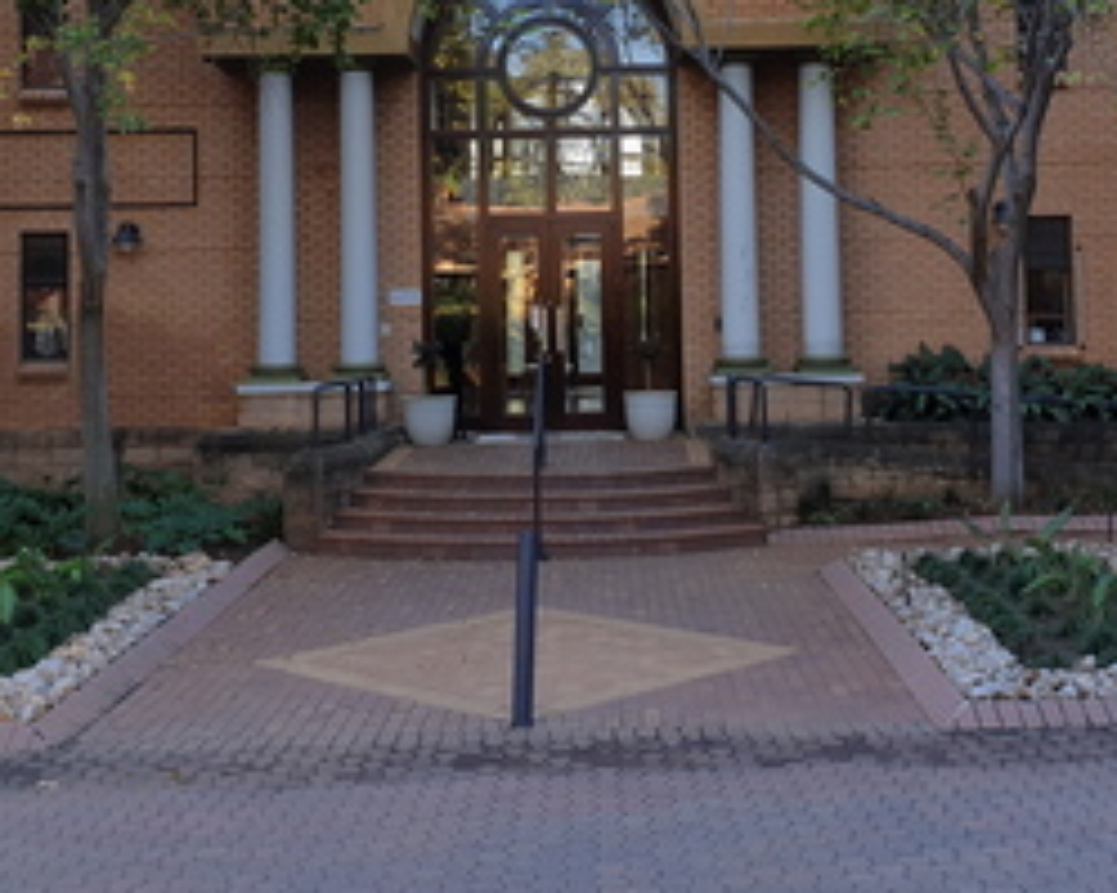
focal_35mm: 51
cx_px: 529
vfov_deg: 29.1
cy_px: 209
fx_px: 1685
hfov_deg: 36.7
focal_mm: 4.3
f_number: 2.4
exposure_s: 1/163
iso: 50
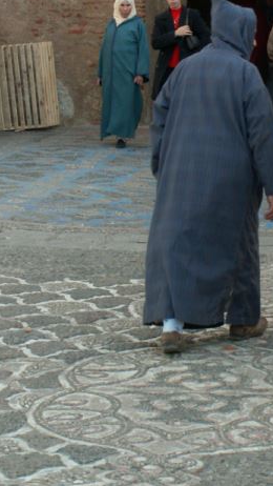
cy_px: 118
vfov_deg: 17.1
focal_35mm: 125
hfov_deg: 9.6
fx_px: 1608
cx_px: 284
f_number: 4.5
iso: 50
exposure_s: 1/60
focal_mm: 11.49
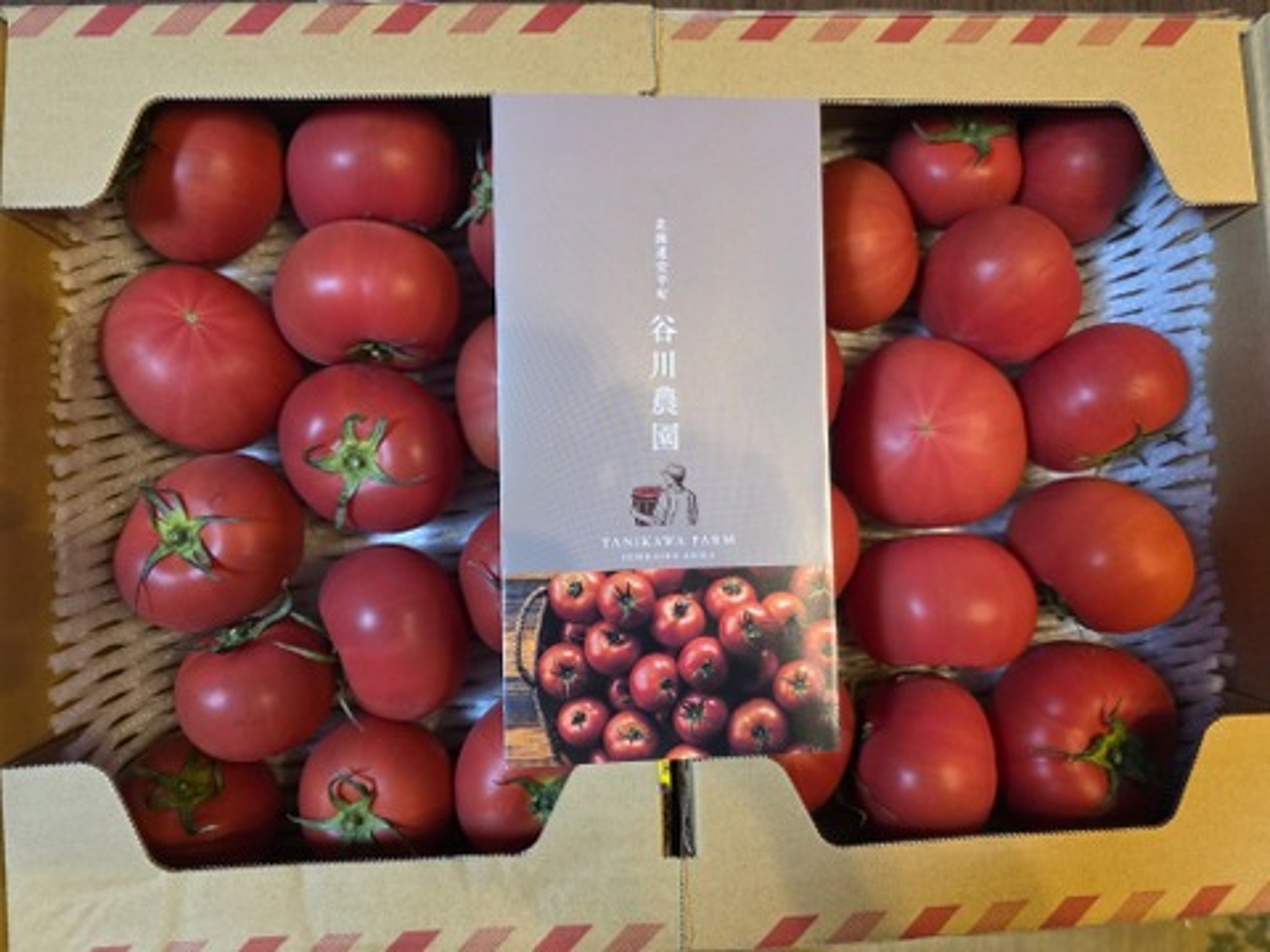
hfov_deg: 73.9
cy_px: 476
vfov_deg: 58.9
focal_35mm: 23
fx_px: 844
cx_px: 635
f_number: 1.7
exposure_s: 1/120
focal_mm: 6.3
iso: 500
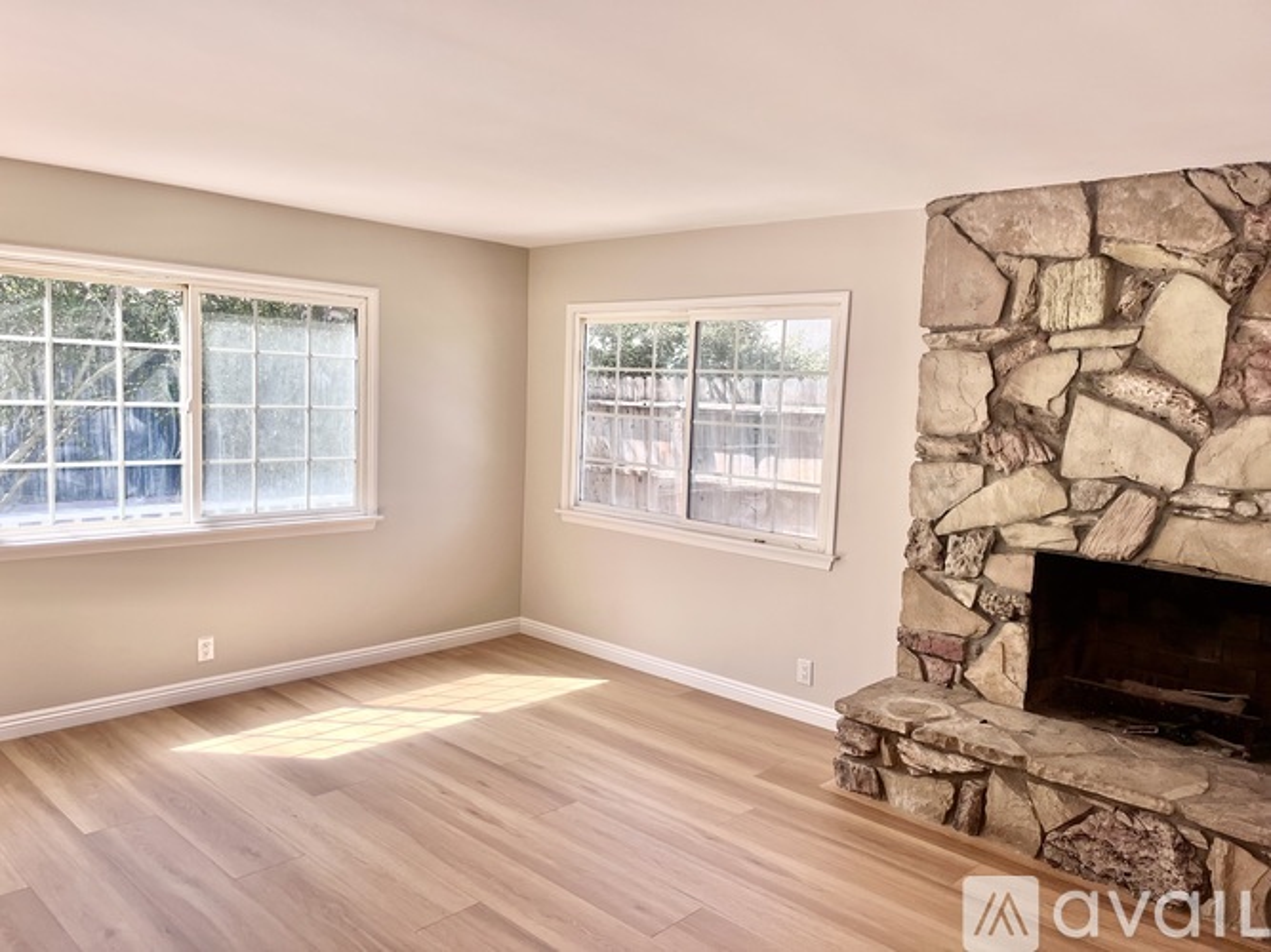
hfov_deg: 67.3
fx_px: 954
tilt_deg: -5.8
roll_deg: -1.8
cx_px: 636
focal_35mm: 26
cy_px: 476
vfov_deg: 53.0
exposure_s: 1/384
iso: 50
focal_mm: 5.1
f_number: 1.6
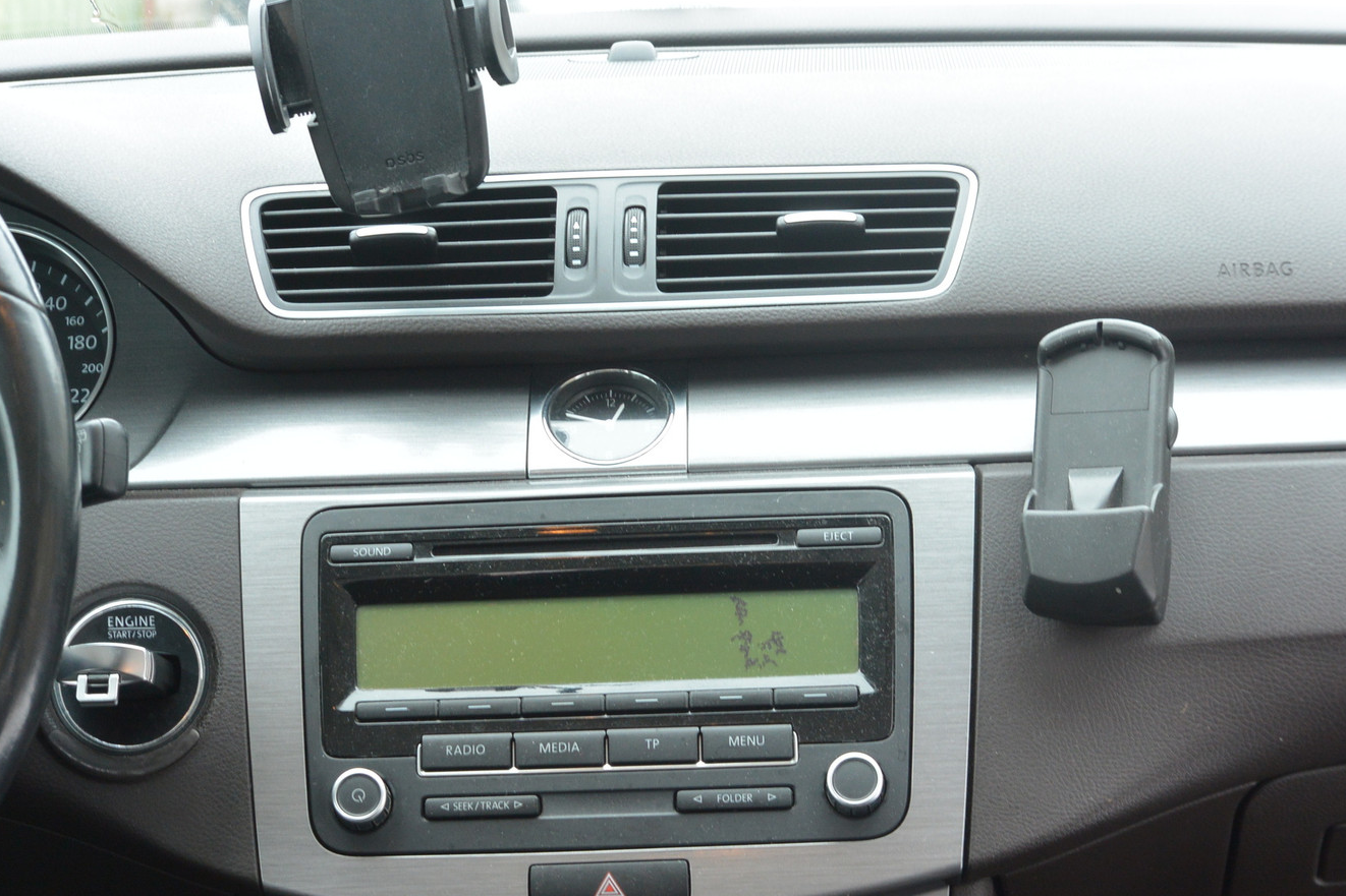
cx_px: 711
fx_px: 3663
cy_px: 511
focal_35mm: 98
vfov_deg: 14.0
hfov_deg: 20.8
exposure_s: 1/6
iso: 160
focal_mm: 30
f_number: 5
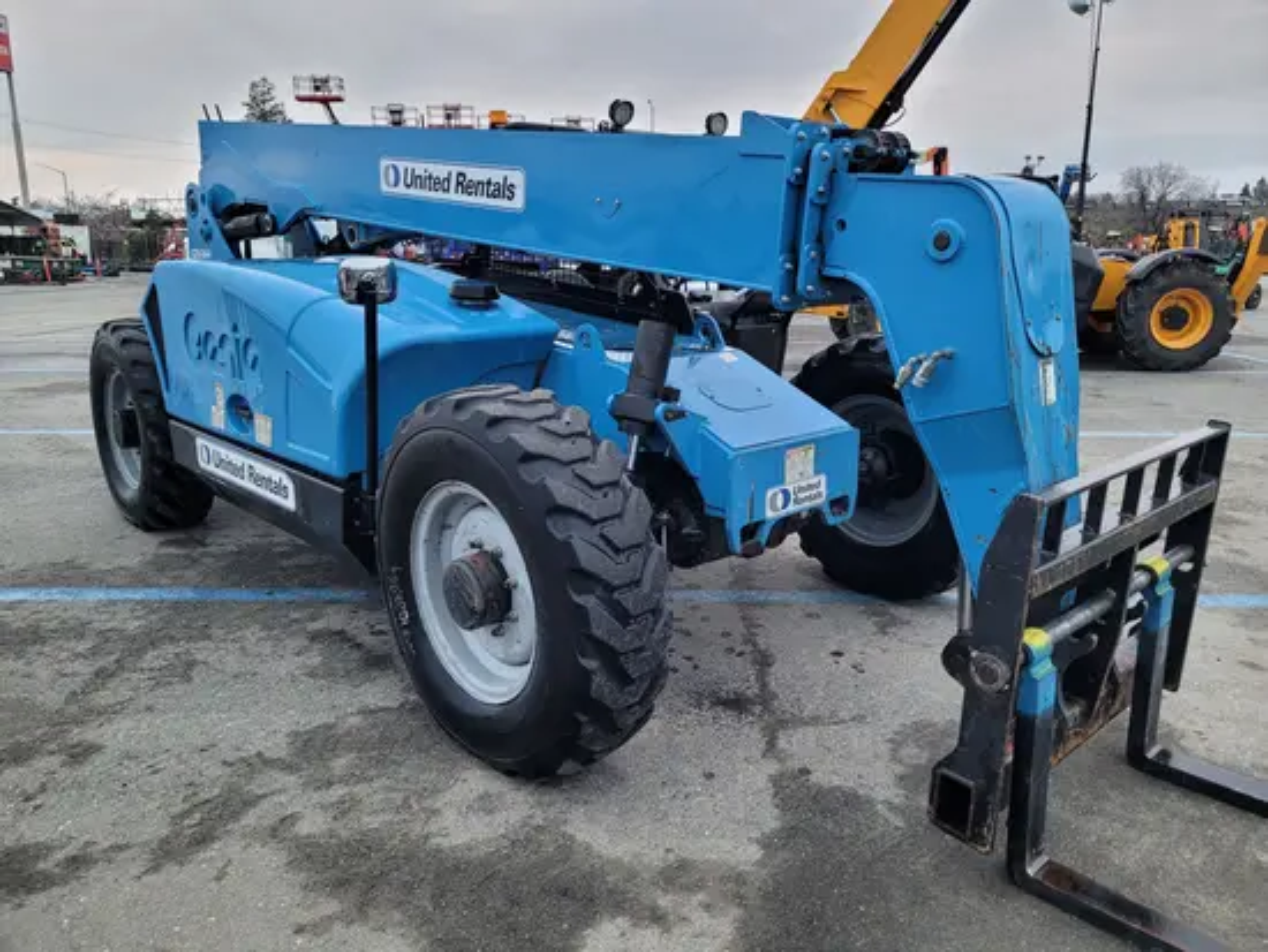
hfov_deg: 67.3
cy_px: 476
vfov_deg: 53.1
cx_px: 634
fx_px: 953
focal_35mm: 26
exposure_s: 1/120
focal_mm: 5.4
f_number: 1.8
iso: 250
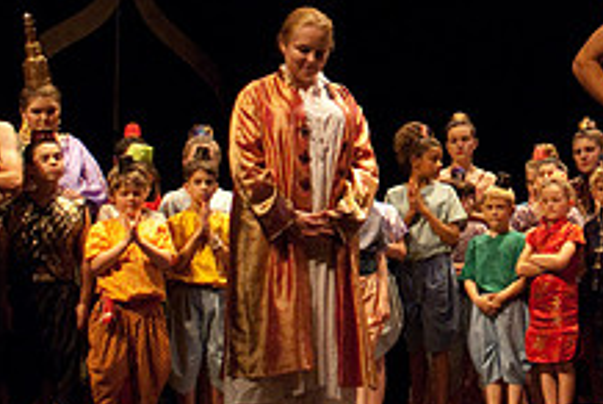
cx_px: 661
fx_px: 1879
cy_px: -19
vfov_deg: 12.1
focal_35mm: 112
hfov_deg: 17.6
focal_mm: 28
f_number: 2.8
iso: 1000
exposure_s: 1/160
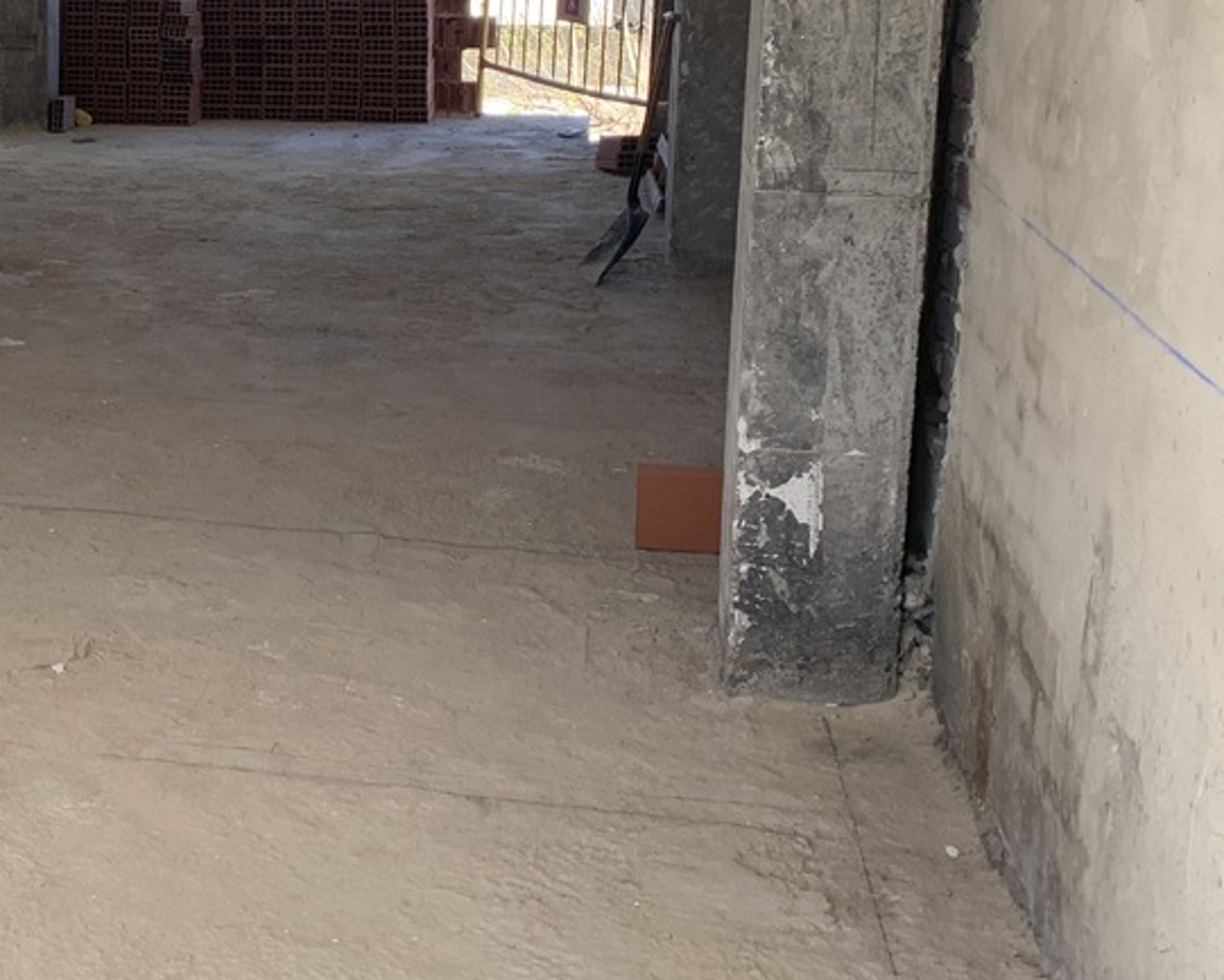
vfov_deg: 25.2
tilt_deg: -8.5
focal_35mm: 60
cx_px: -154
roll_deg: +0.4
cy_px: 267
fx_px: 2174
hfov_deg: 28.3
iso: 25
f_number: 1.8
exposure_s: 1/209
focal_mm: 4.25
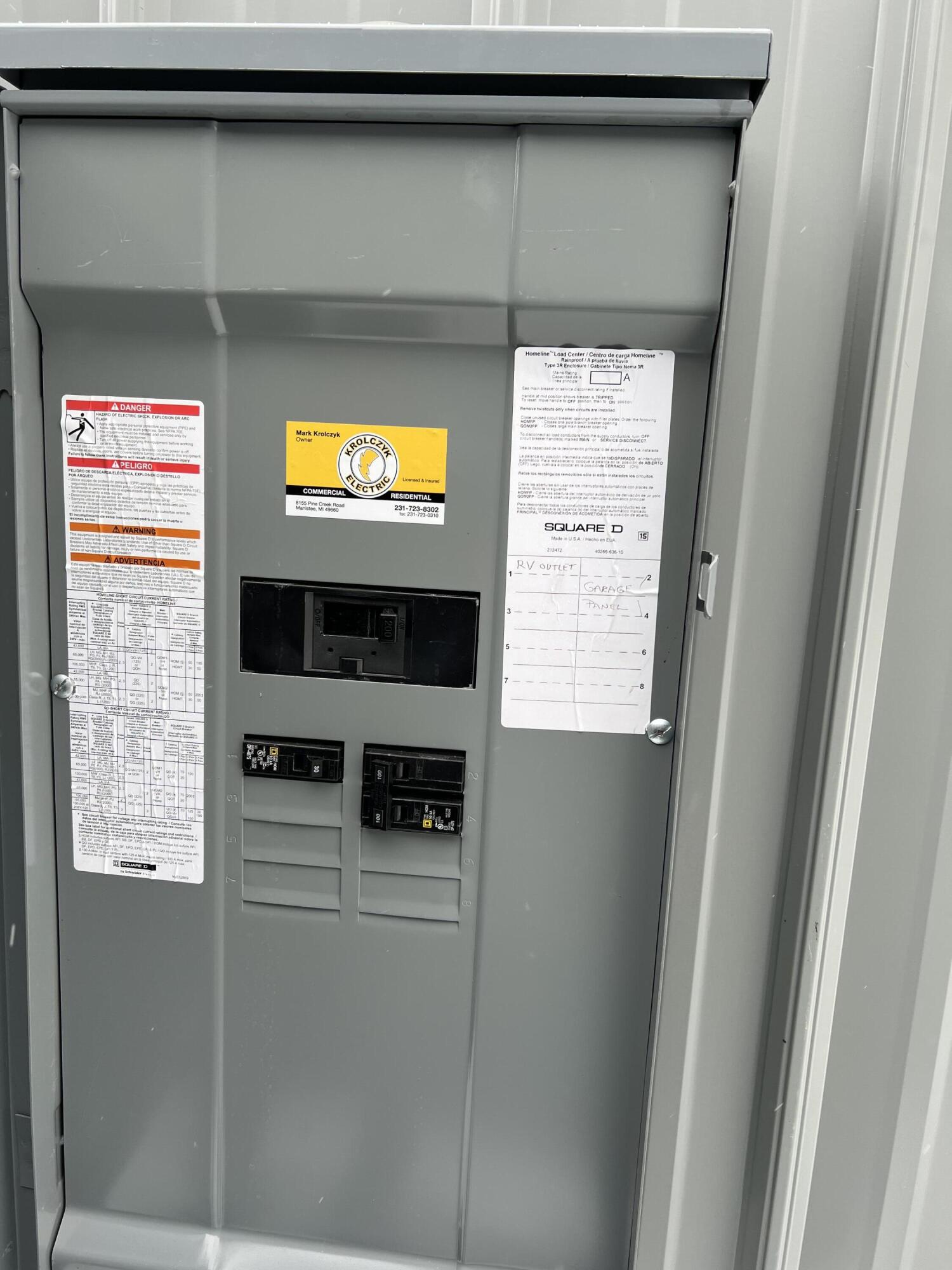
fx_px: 953
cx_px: 476
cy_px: 635
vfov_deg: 67.3
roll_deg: -2.7
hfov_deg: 53.1
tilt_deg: -9.6
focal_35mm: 26
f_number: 1.5
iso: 32
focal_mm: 5.7
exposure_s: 1/136
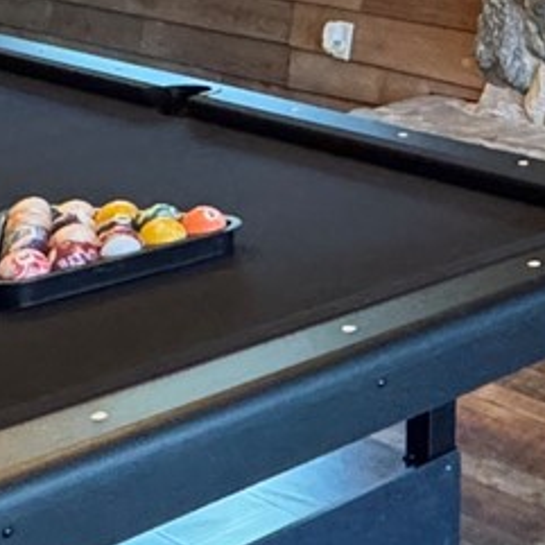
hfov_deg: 18.6
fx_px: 1461
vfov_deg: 19.9
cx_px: 823
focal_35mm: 82
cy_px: -104
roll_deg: -2.2
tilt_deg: -4.1
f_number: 2.2
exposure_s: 1/60
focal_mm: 2.22
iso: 800
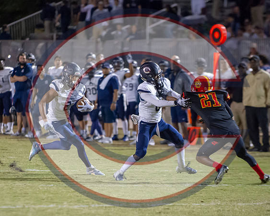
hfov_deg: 5.8
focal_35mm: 332
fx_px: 2650
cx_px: 93
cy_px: 139
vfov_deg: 4.7
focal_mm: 200
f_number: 2.8
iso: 5000
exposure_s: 1/800
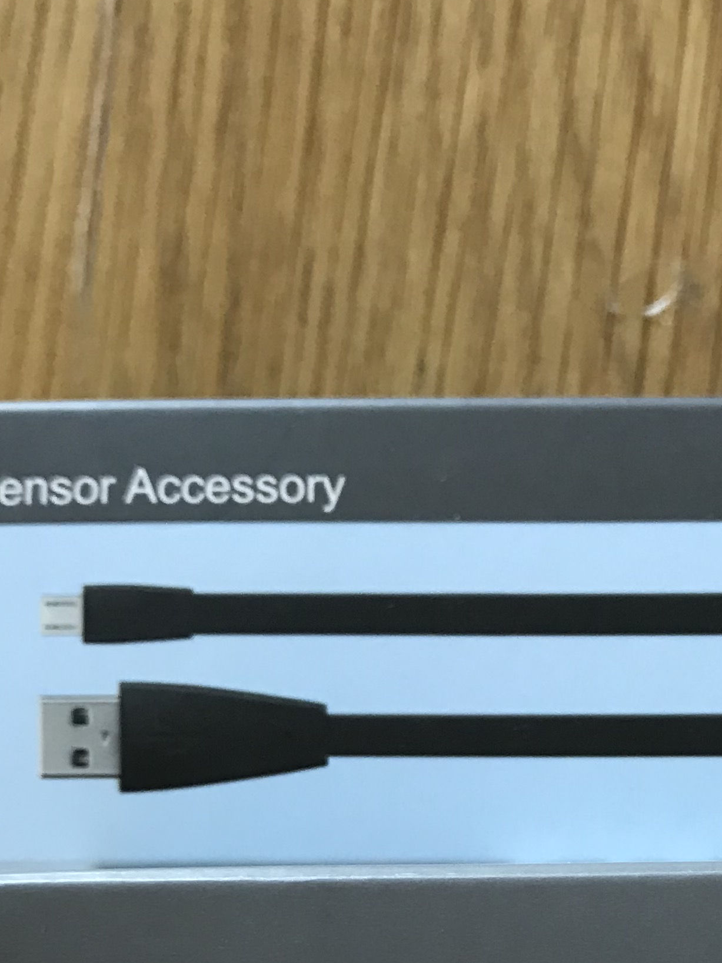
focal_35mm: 69
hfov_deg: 20.8
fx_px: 1919
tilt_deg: -88.3
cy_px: 999
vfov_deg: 26.4
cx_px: 678
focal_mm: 3.99
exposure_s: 1/17
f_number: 1.8
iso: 40
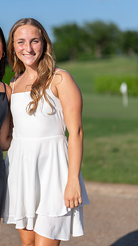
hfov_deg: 13.8
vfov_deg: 24.4
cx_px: 22
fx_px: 566
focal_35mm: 87
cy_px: 112
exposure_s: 1/10000
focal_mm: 50
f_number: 1.2
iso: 100
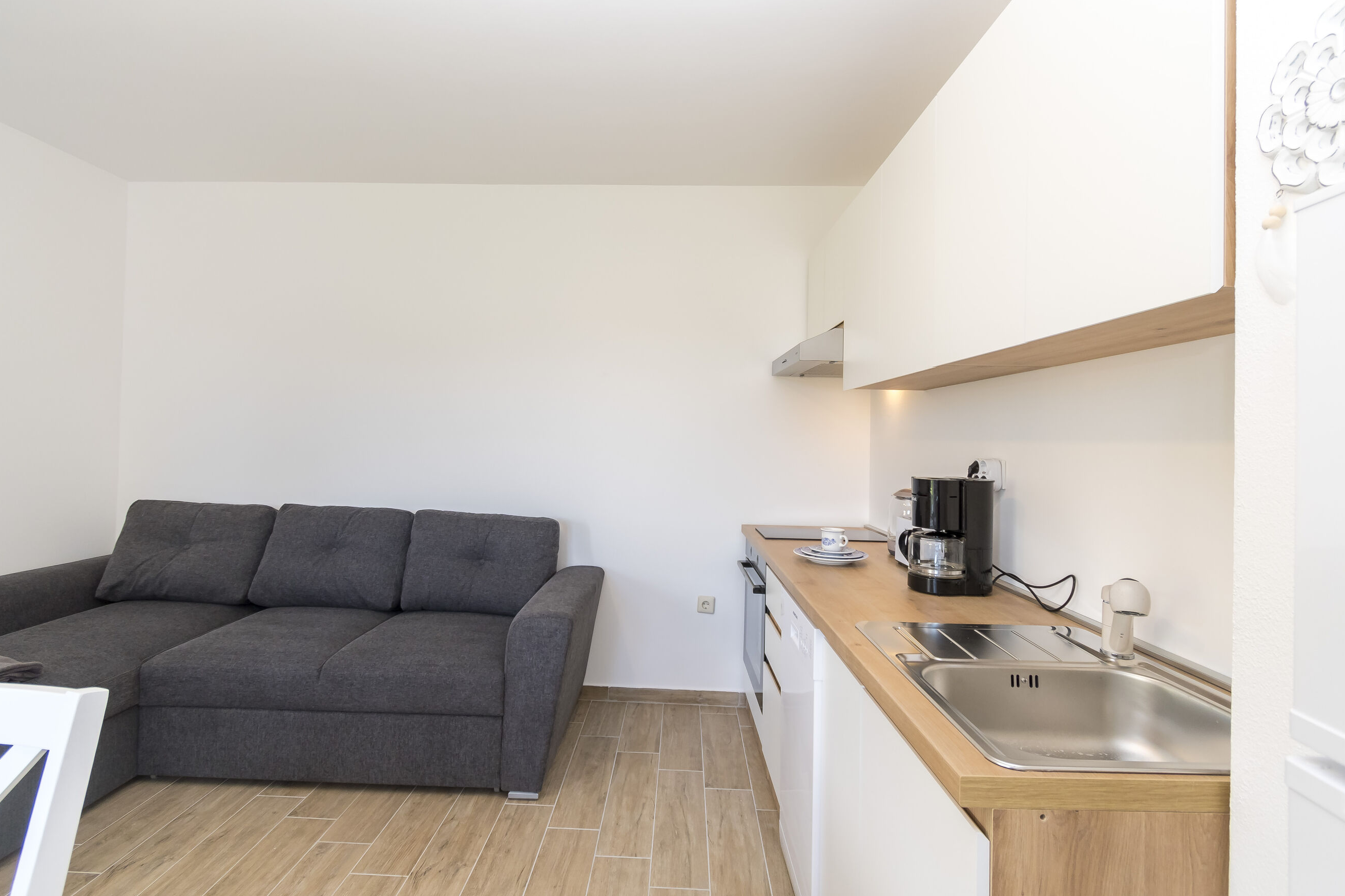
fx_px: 598
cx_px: 666
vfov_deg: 73.7
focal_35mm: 16
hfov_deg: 96.7
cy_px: 425
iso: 280
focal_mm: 10
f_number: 4.5
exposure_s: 1/60
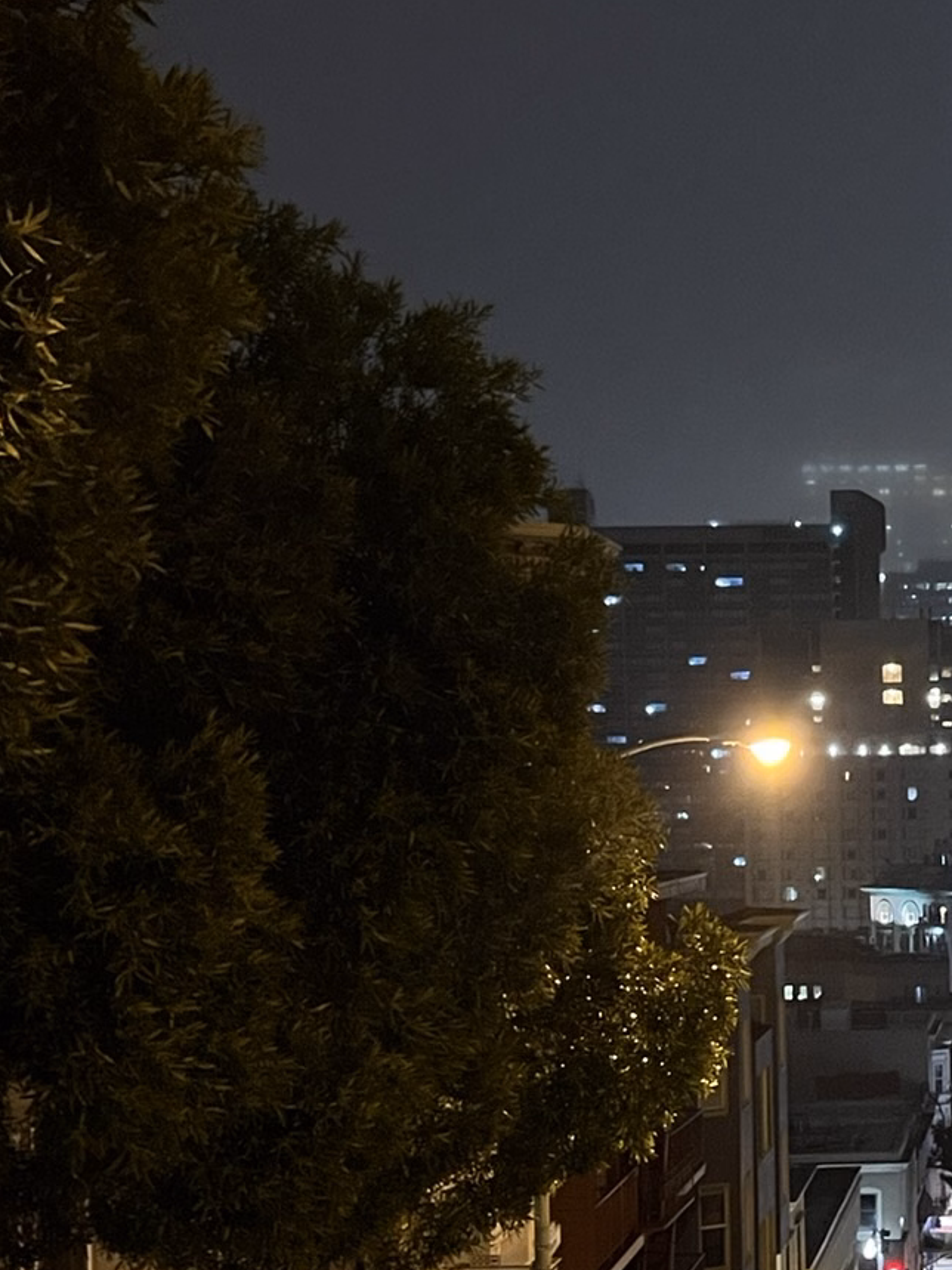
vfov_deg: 30.9
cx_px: 1026
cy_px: 878
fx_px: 2274
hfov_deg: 22.4
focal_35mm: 62
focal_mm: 5.7
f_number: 1.5
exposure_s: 1/30
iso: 640
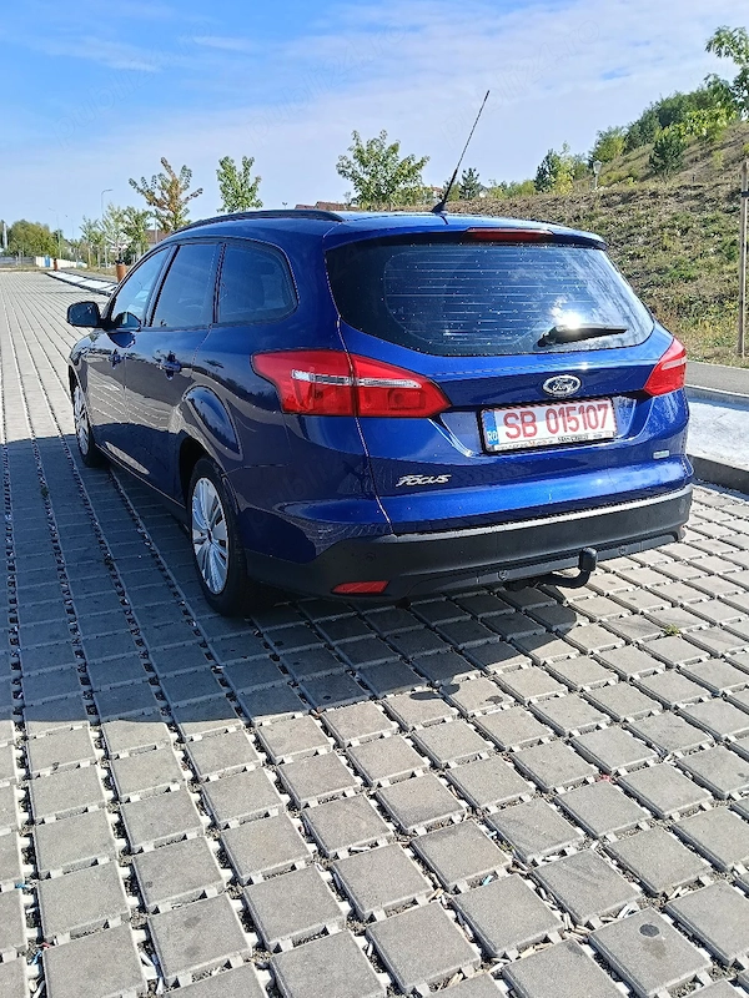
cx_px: 374
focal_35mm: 27
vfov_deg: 65.3
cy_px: 499
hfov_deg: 51.4
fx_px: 779
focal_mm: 3.98
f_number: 1.8
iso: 50
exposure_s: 1/357
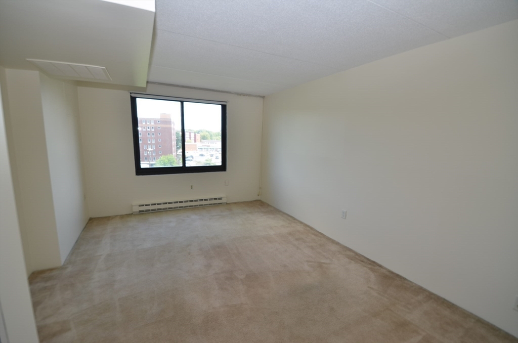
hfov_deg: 100.5
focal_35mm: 15
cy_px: 172
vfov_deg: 77.1
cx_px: 259
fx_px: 215
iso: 200
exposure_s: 1/80
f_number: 4.5
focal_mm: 10
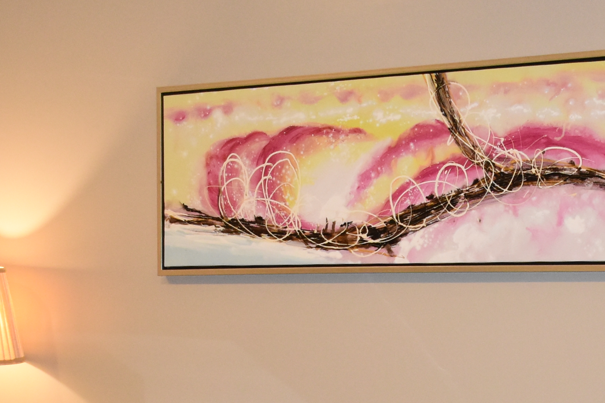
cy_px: 494
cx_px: 417
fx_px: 1714
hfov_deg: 19.9
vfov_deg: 13.0
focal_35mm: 102
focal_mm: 20
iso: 1800
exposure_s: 1/60
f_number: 3.8
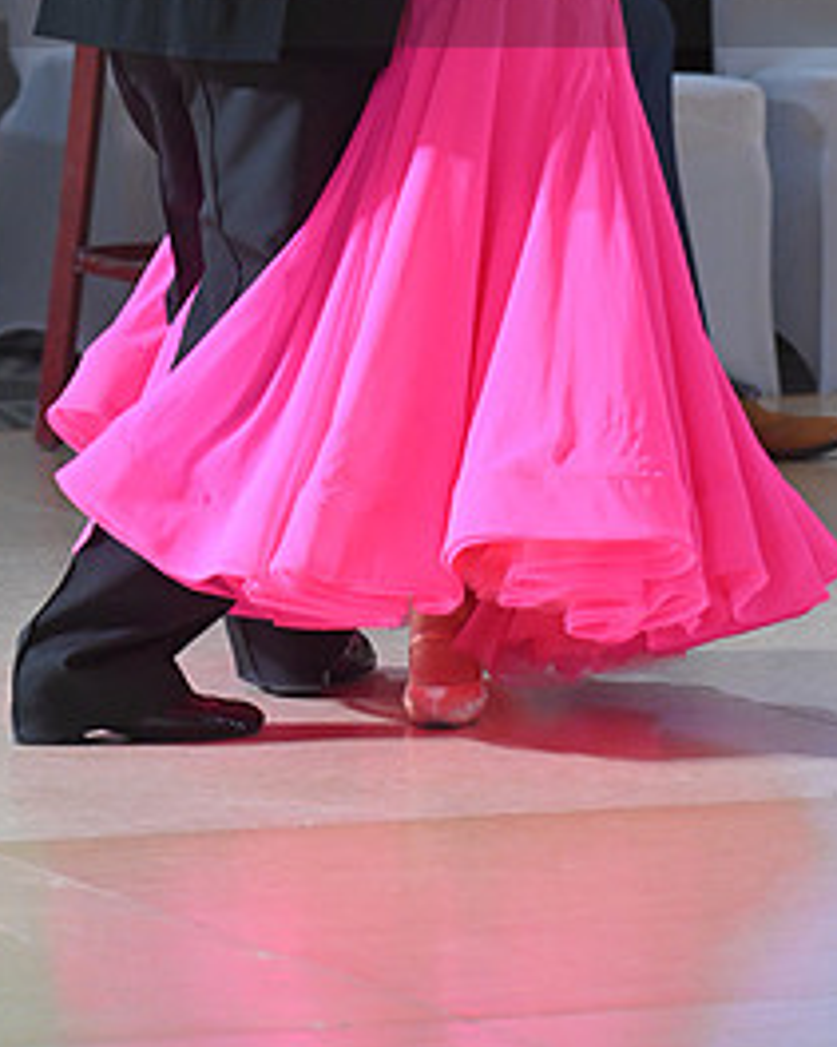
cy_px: -83
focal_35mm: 361
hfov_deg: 4.3
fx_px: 11185
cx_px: 391
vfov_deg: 5.3
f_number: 5
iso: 2500
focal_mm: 175
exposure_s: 1/400
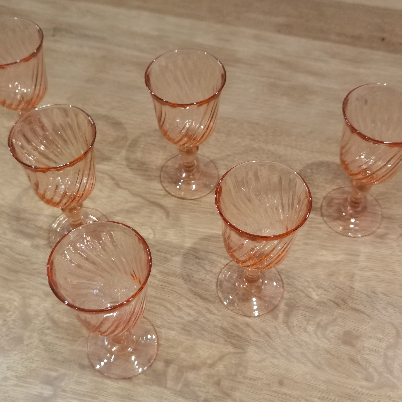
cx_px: 194
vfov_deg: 40.0
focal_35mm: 42
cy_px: 199
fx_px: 552
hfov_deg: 40.0
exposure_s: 1/100
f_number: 1.9
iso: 200
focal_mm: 6.71
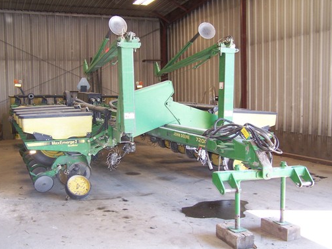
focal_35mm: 41
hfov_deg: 45.8
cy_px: 121
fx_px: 393
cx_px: 161
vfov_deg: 35.1
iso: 140
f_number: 2.8
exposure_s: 1/60
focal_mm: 6.3
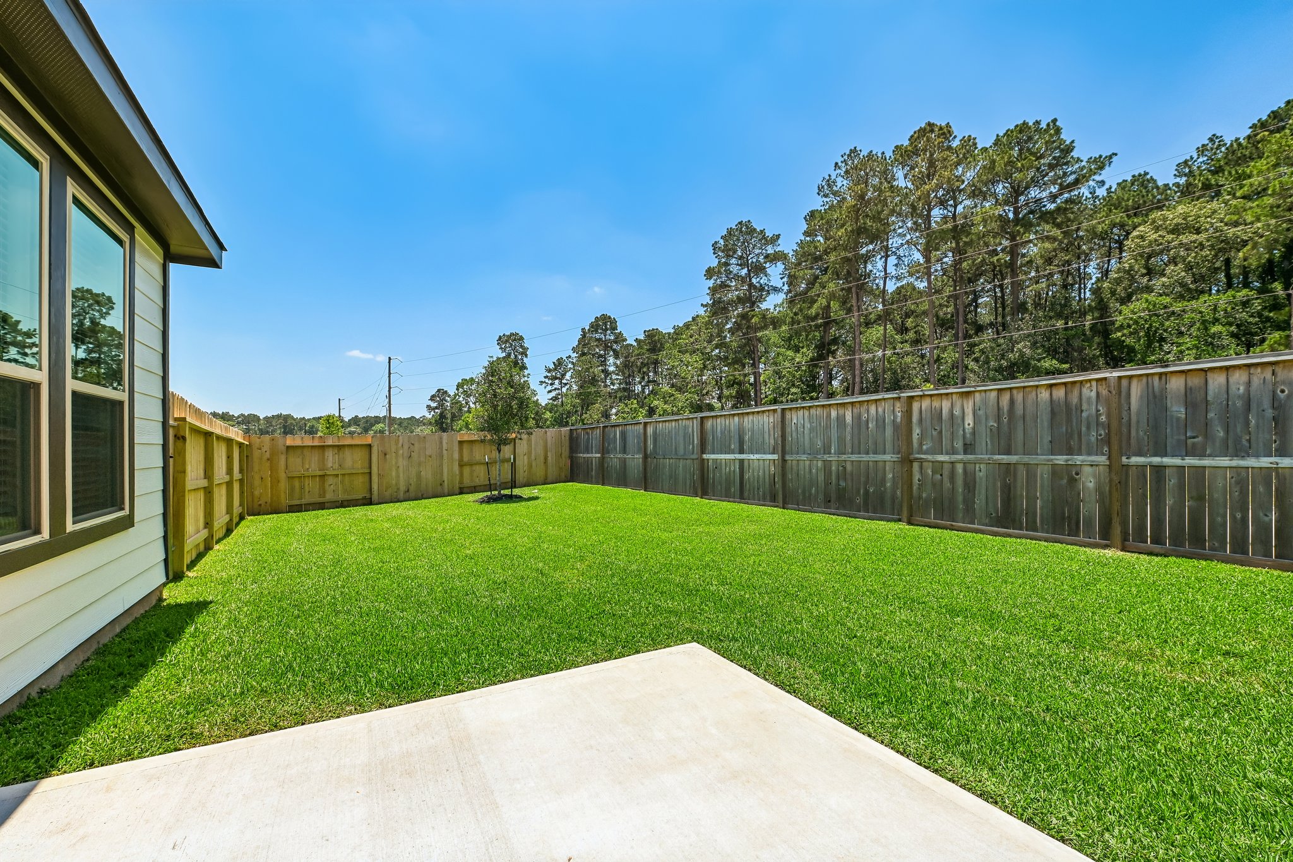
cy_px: 431
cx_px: 646
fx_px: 503
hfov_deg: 104.3
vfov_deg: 81.2
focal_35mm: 14
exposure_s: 1/1600
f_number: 8
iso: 400
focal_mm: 14
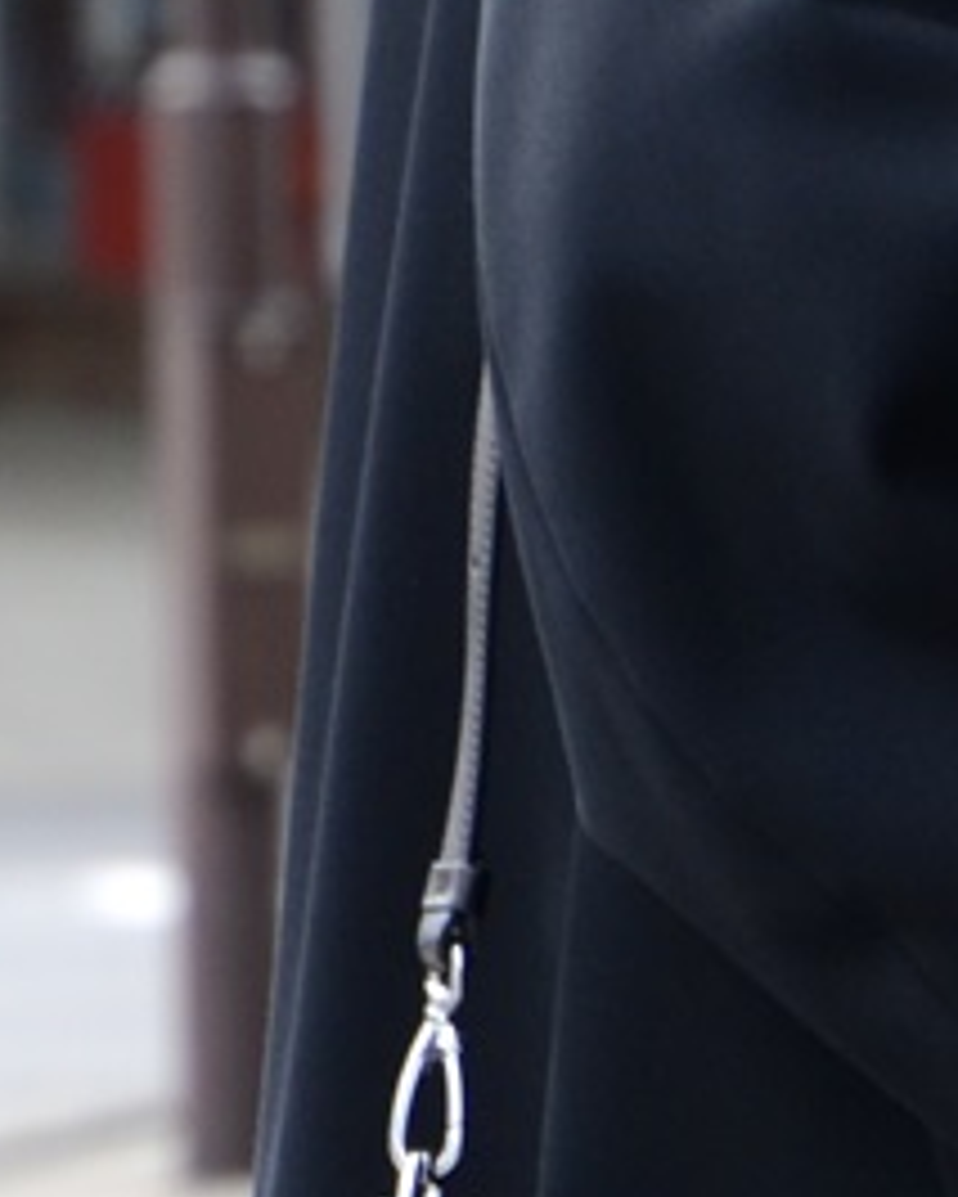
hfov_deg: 2.3
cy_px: 1892
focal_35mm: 686
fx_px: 24299
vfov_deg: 2.8
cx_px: 1048
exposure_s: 1/200
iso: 400
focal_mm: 86
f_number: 5.6
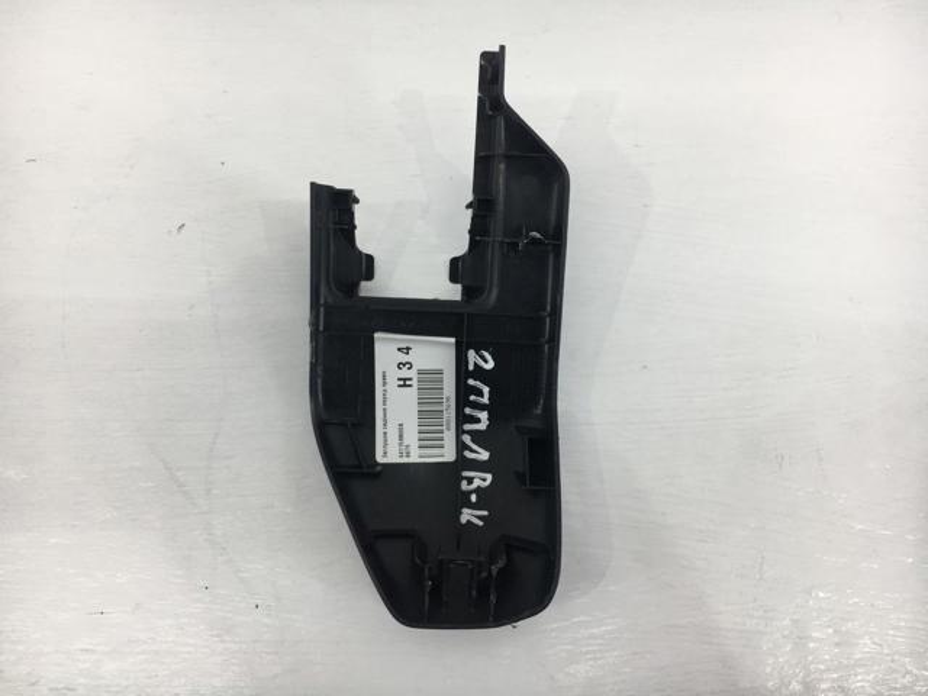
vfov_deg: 48.2
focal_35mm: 29
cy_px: 348
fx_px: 777
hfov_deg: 61.7
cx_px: 464
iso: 40
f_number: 2.2
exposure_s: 1/100
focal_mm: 4.15
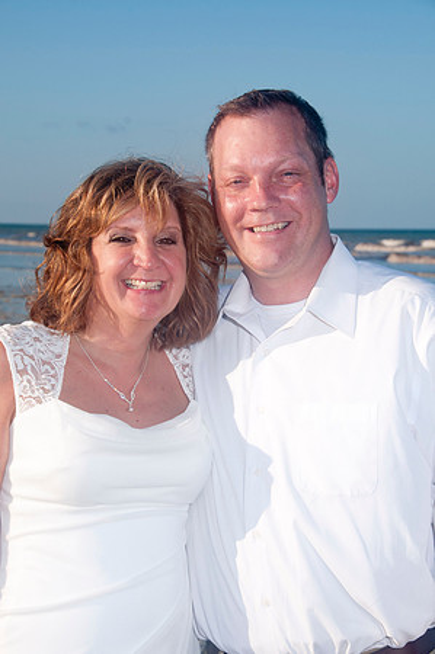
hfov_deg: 14.7
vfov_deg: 21.9
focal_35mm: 93
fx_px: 1689
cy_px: 327
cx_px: 218
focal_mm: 62
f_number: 11
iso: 100
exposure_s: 1/250
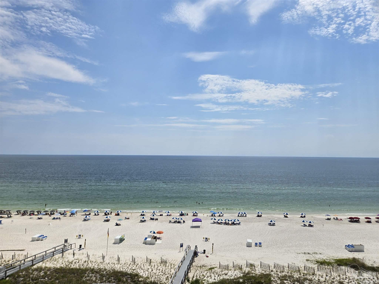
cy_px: 142
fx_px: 252
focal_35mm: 23
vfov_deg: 58.9
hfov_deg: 73.9
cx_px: 190
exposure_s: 1/5397
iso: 25
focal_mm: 5.4
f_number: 1.8
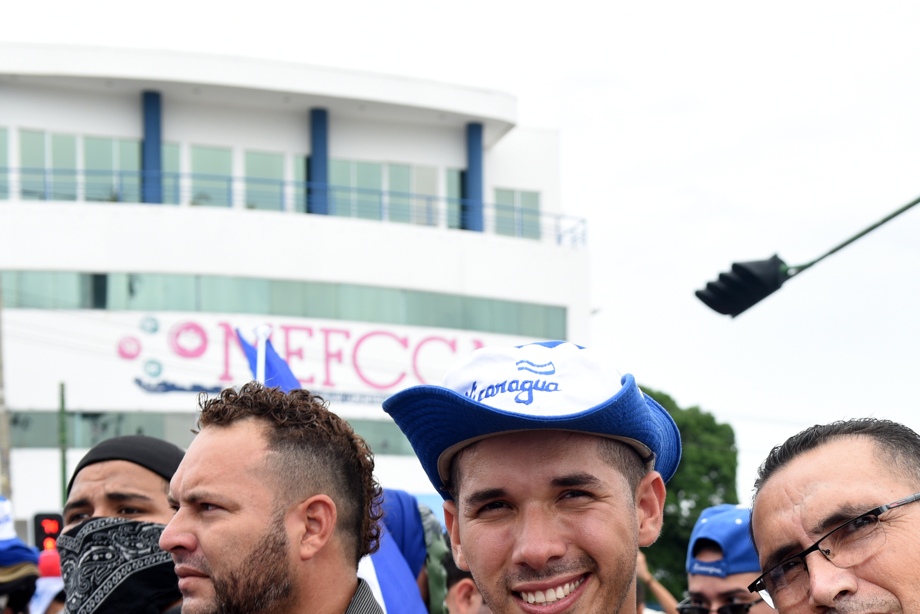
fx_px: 1943
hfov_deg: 26.2
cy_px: 598
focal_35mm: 76
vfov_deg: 17.6
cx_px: 736
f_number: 5.6
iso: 200
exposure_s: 1/400
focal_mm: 38
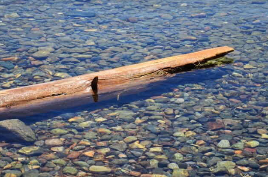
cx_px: 136
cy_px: 87
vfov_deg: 10.8
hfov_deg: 16.3
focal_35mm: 126
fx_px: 935
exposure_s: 1/125
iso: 200
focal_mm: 82
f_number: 16
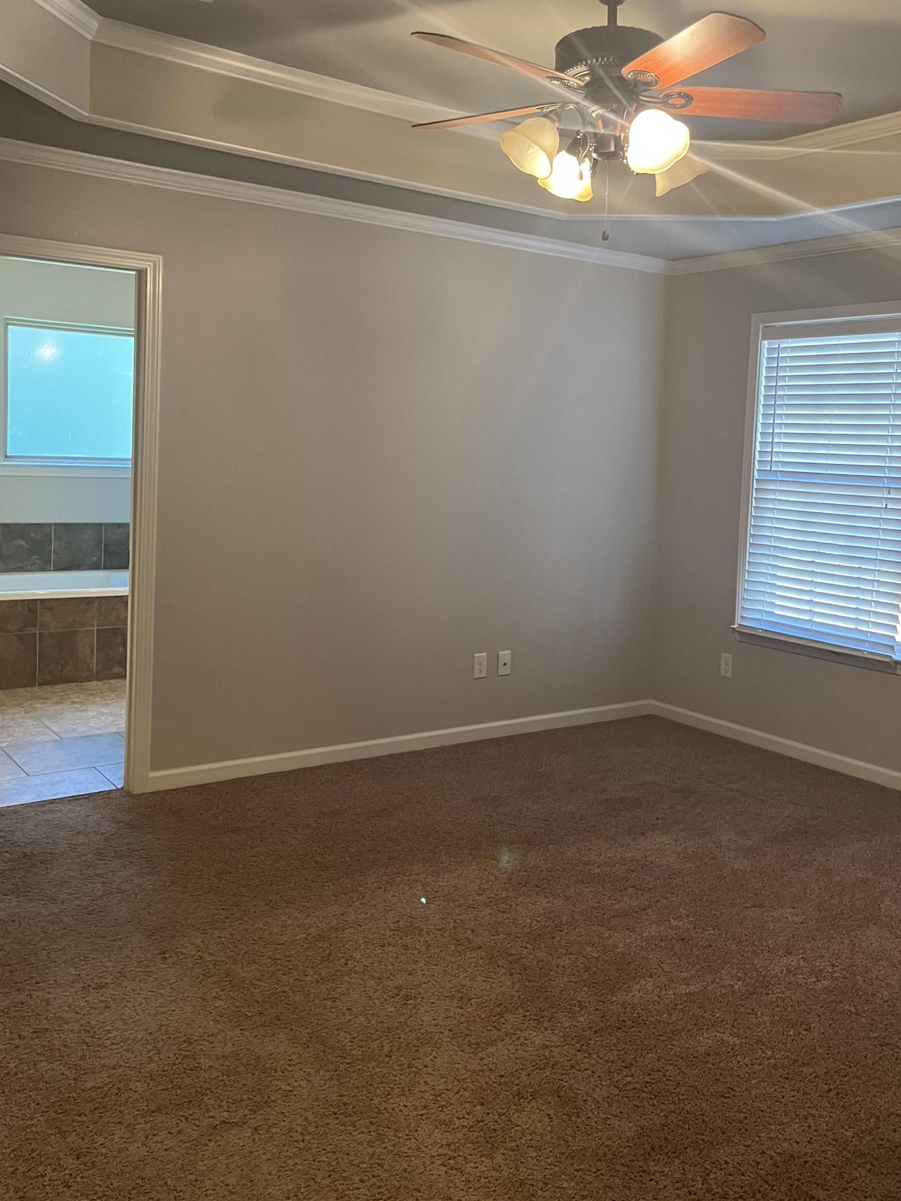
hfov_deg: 44.0
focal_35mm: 32
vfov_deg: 56.7
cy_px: 529
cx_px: 536
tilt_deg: -3.3
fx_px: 1111
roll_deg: -3.4
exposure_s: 1/60
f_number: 1.6
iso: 250
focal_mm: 5.1
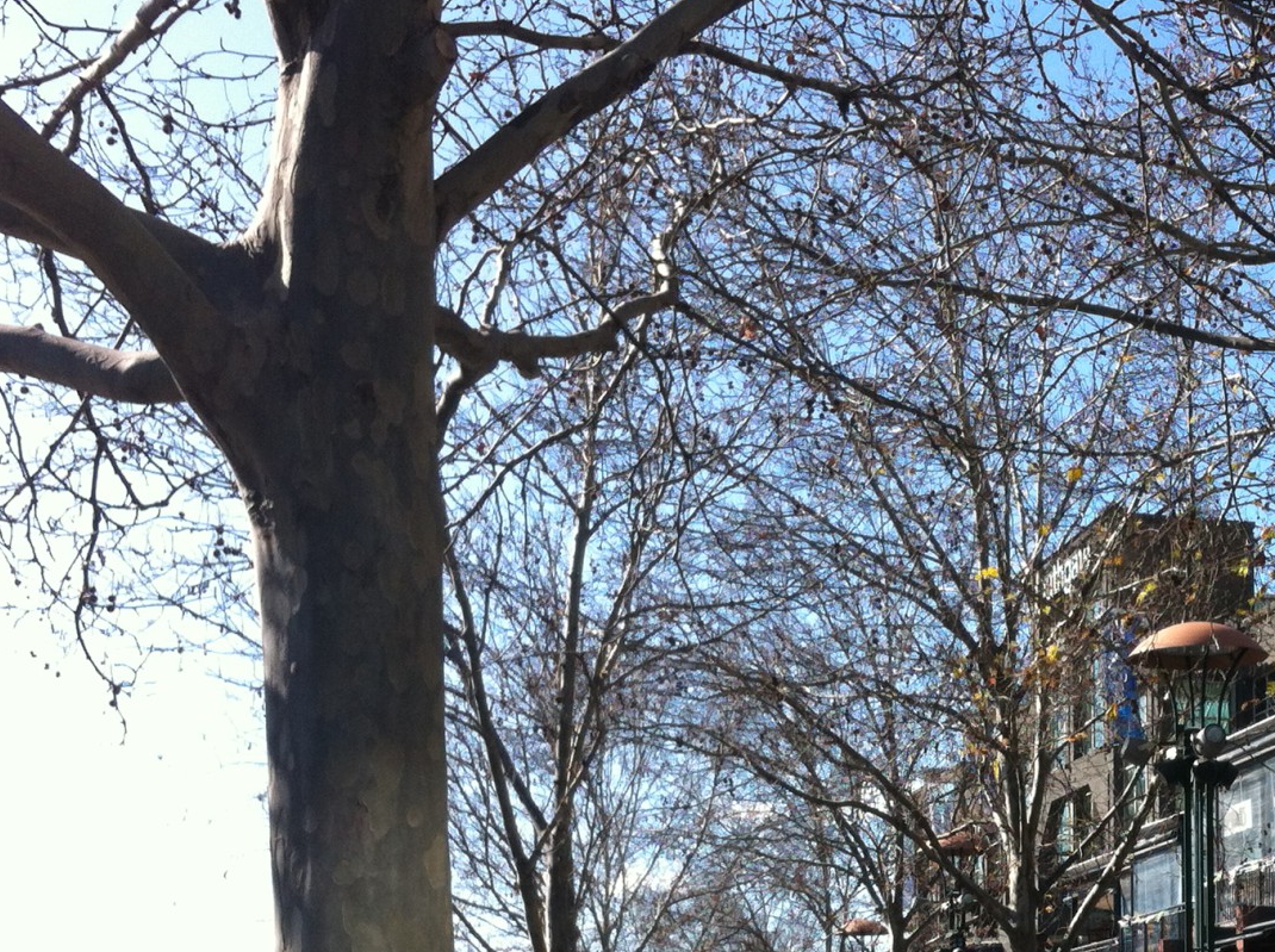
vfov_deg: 21.4
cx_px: 988
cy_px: 863
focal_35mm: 67
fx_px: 2464
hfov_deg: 28.5
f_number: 2.8
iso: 80
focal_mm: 3.85
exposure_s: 1/656
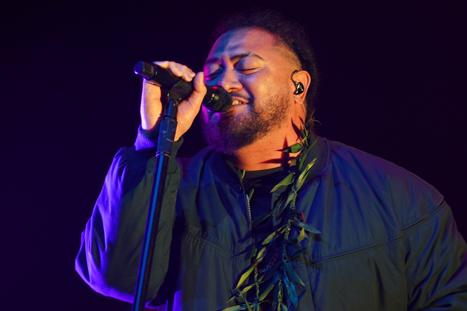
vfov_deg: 7.0
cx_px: 284
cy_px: 179
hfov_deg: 10.5
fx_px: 2529
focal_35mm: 195
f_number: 4
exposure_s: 1/125
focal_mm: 105
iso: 800
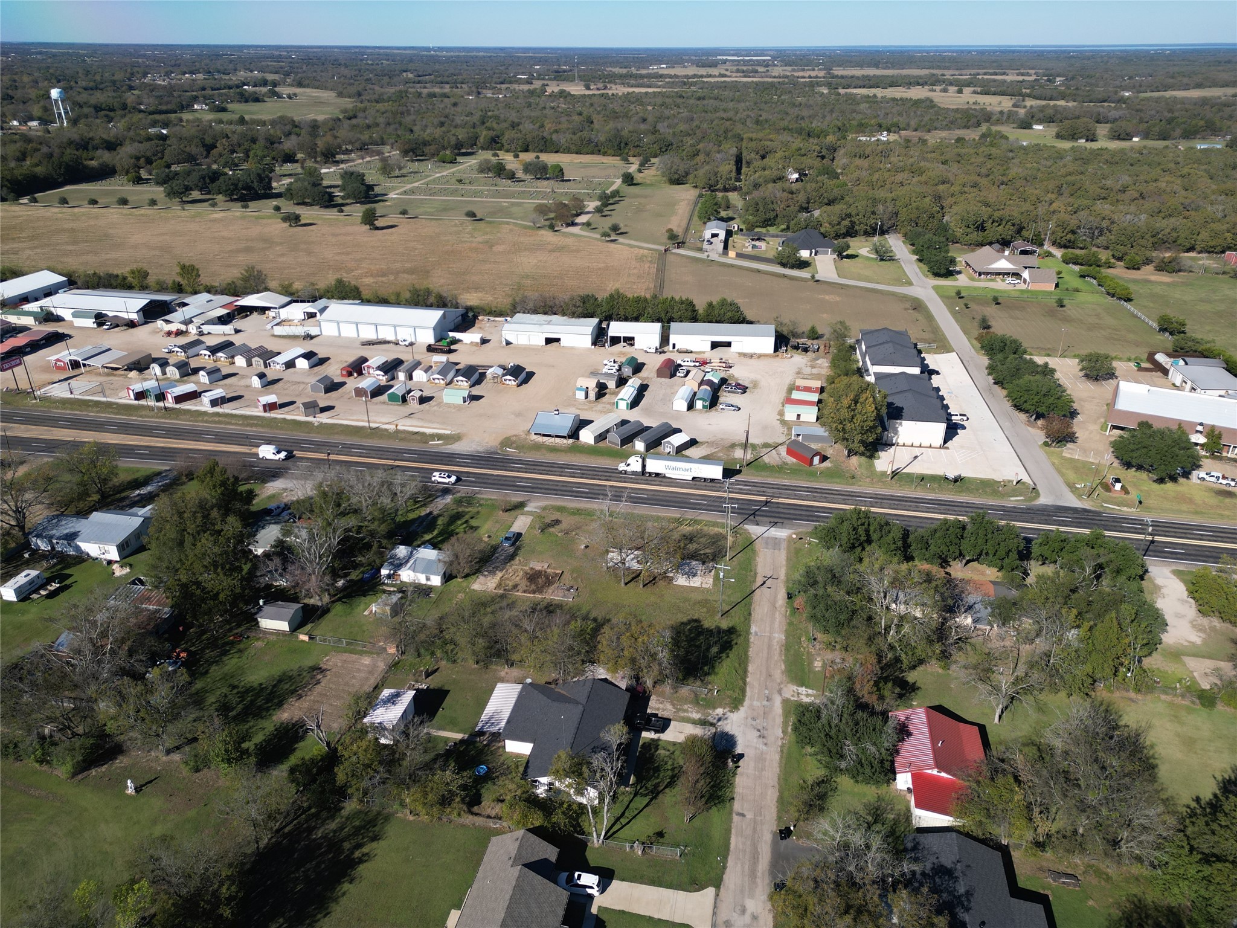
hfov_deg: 71.6
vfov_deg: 56.8
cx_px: 618
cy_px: 464
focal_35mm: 24
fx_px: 858
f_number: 1.7
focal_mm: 6.72
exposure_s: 1/2500
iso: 100
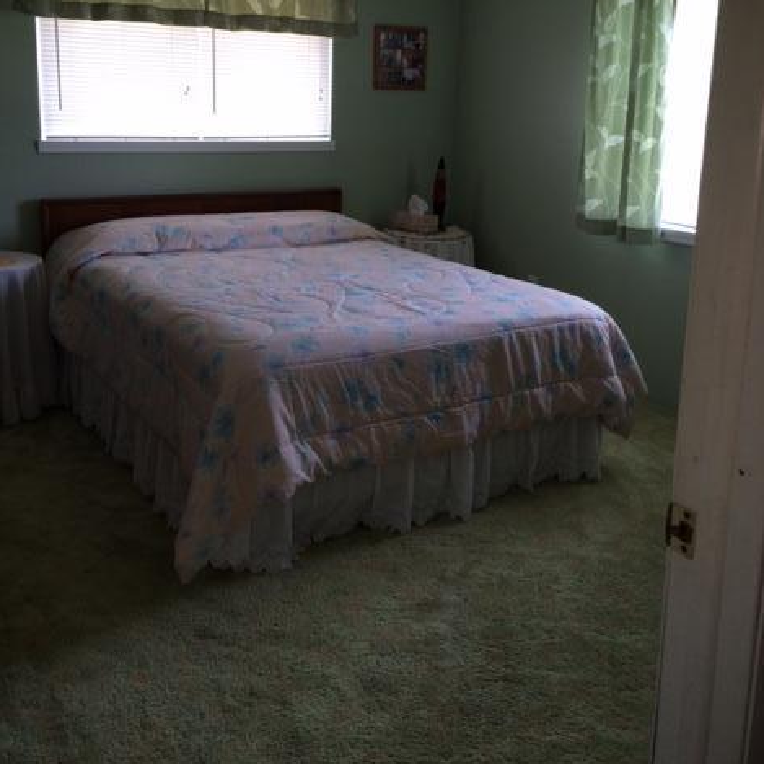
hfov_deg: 47.2
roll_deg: -0.8
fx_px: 874
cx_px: 388
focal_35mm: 35
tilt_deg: -12.8
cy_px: 274
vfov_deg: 46.7
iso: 40
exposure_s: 1/30
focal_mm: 4.15
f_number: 2.2
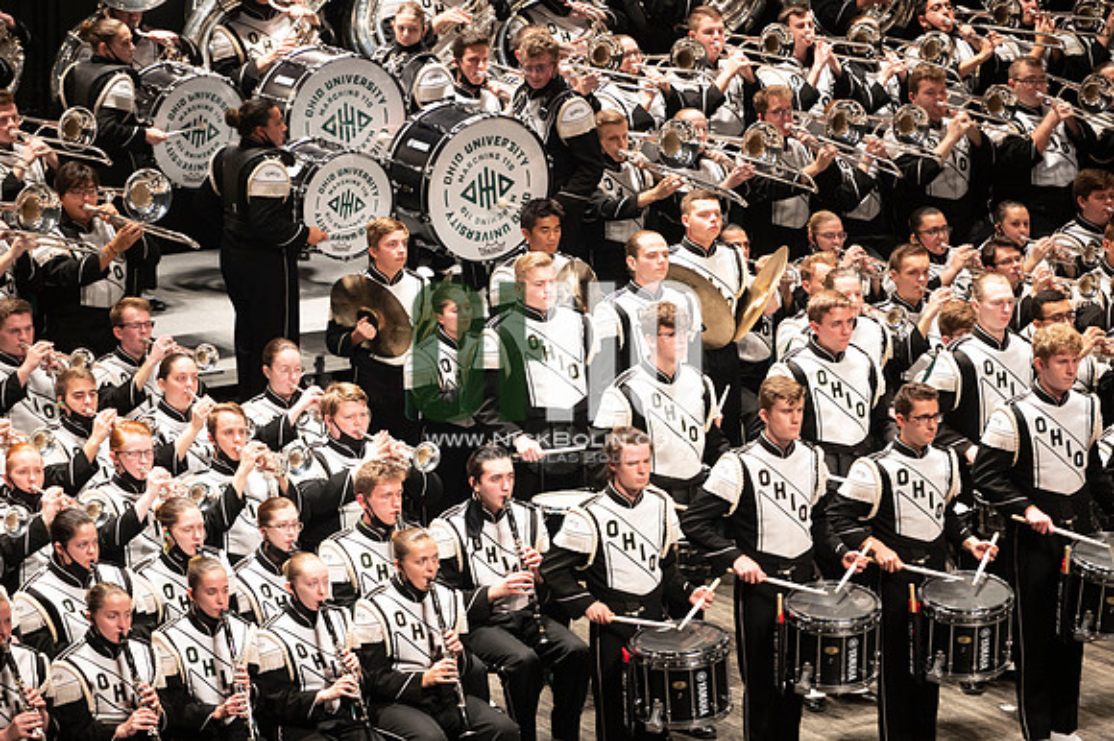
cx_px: 557
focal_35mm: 200
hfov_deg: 10.3
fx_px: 6185
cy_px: 370
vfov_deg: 6.9
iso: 2500
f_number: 2.8
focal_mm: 200
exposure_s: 1/500
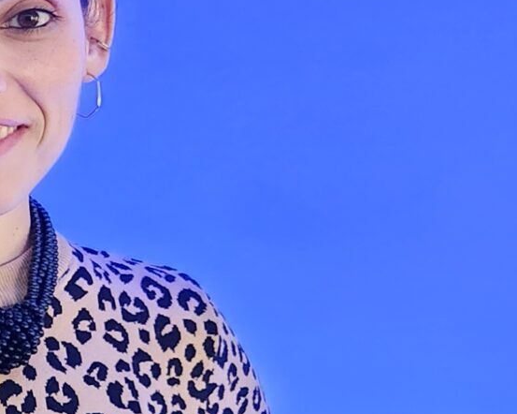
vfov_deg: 14.8
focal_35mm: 104
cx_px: -630
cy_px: 172
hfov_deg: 14.2
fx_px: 1591
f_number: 1.8
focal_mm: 5.4
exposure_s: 1/120
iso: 800
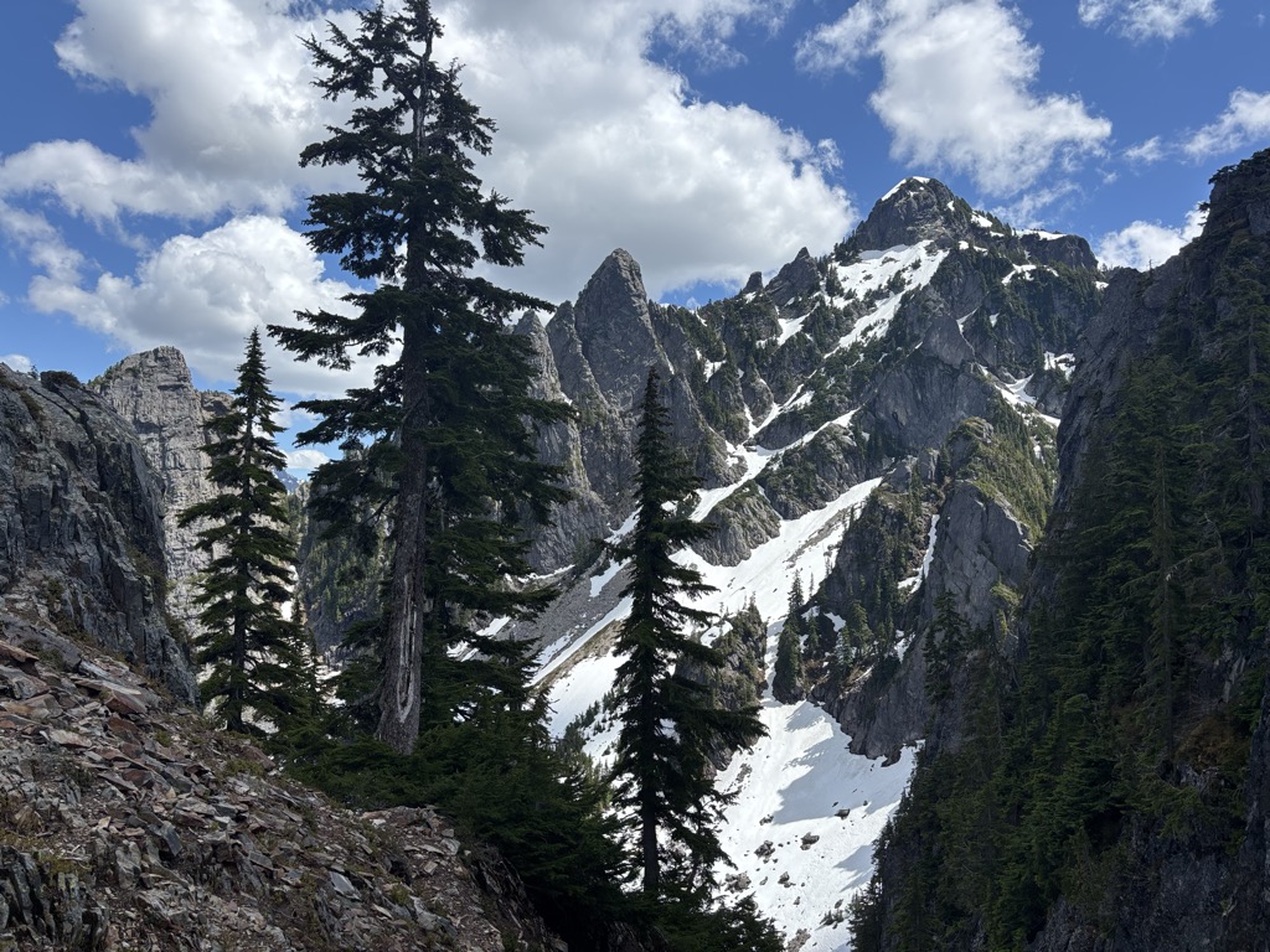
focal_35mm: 26
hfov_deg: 67.3
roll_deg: -0.9
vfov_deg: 53.1
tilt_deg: +3.1
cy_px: 476
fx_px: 954
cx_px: 635
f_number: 1.6
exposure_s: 1/3311
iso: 50
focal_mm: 5.96
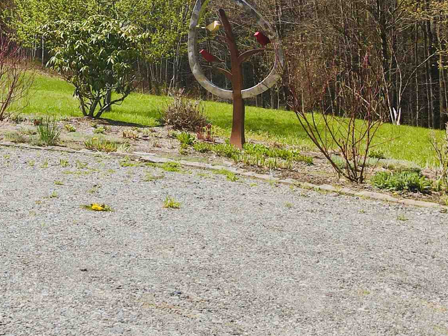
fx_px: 841
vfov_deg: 21.4
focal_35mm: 65
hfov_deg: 26.6
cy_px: -39
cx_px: -85
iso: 110
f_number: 2.8
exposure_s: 1/15
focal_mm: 4.5
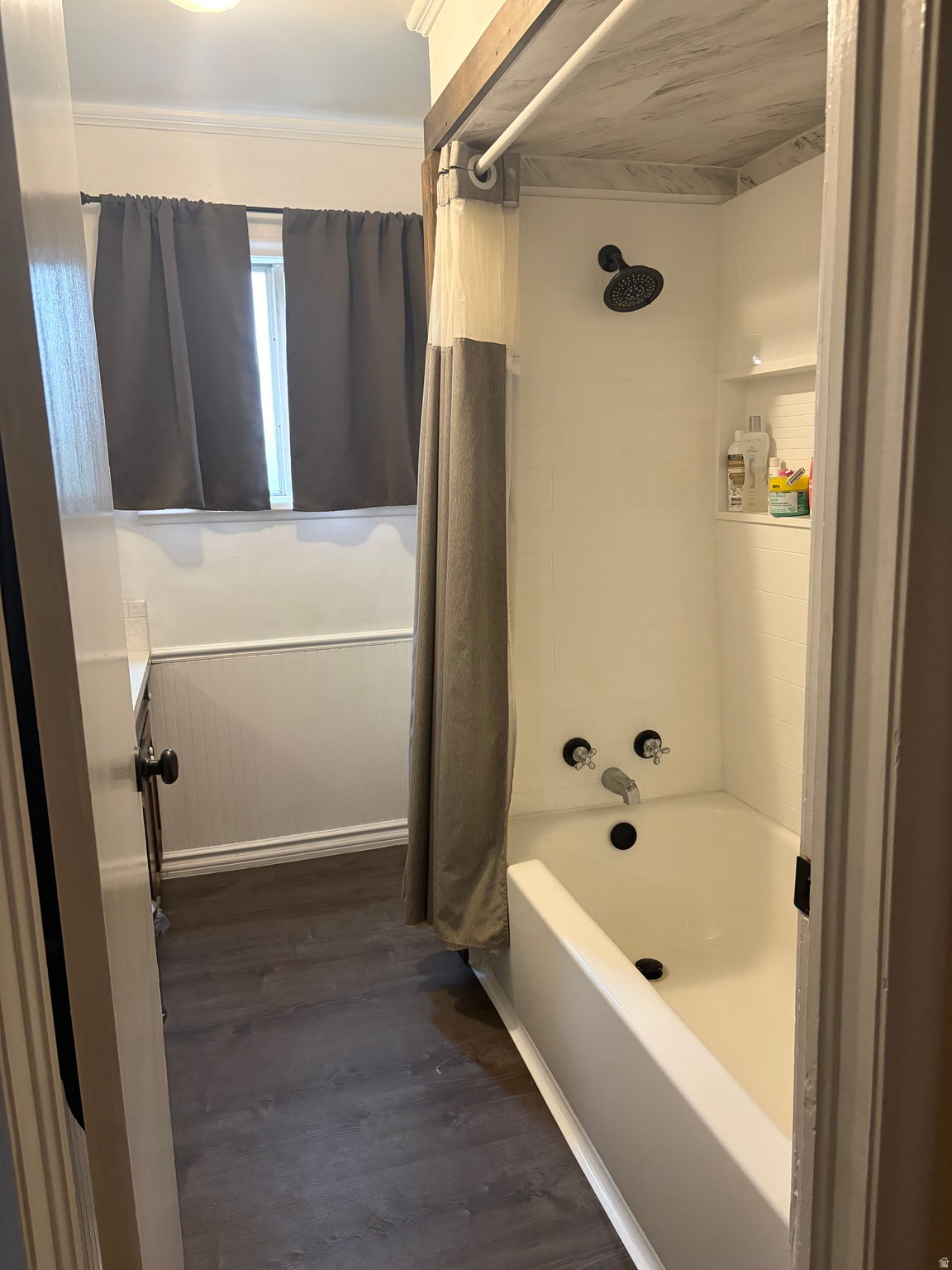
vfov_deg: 67.3
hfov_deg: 53.1
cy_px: 635
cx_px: 476
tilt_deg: -10.6
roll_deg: +1.5
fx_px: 953
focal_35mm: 26
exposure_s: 1/60
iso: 400
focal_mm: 5.96
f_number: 1.6
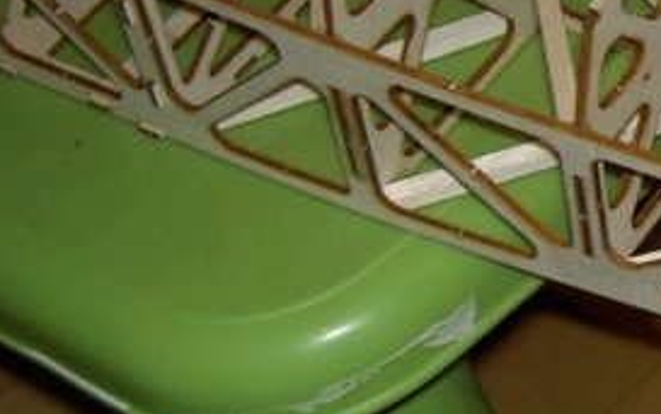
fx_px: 2181
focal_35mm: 121
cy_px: 44
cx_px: 792
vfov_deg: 10.8
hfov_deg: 16.5
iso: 100
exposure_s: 1/60
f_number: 2.8
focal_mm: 8
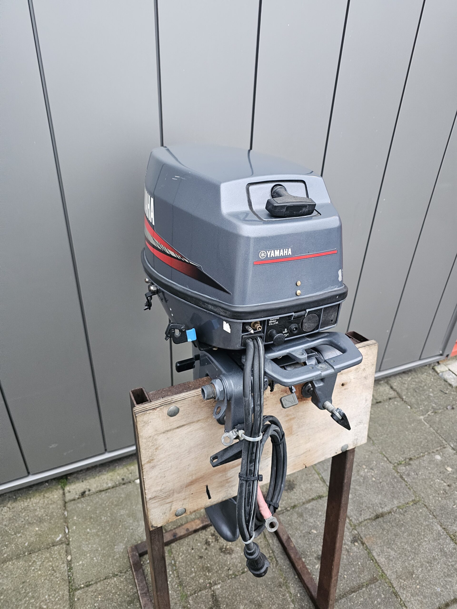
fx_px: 405
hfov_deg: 58.9
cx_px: 228
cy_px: 304
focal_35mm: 23
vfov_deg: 73.9
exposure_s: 1/100
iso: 1000
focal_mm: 6.3
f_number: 1.7
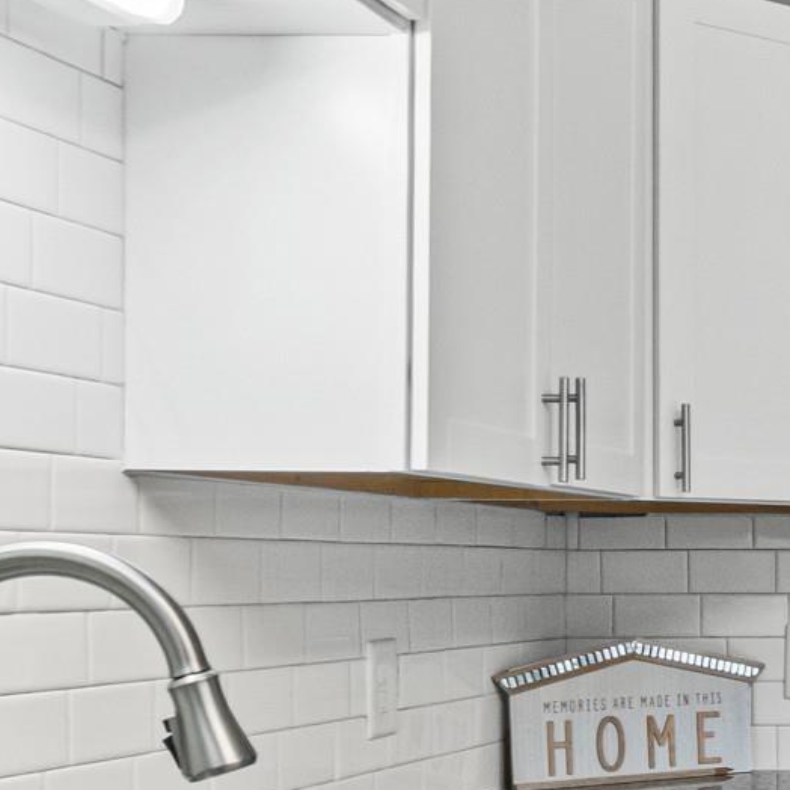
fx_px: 1885
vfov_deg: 23.5
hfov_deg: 20.1
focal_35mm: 73
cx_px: 1220
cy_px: 558
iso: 250
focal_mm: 12
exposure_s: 1/6
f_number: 9
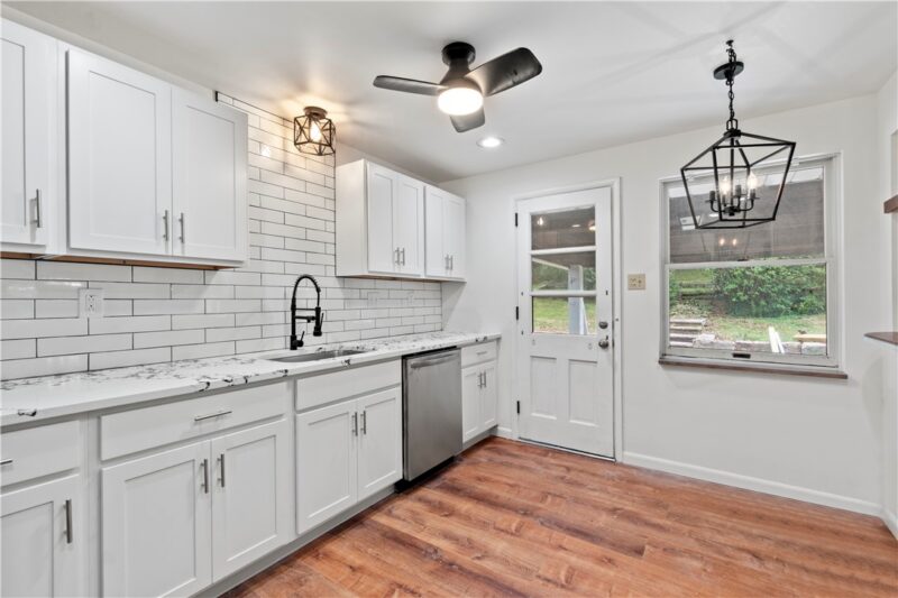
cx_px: 449
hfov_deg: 100.4
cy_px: 299
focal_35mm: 15
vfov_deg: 77.3
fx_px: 374
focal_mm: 10
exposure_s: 1/5
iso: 250
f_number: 9
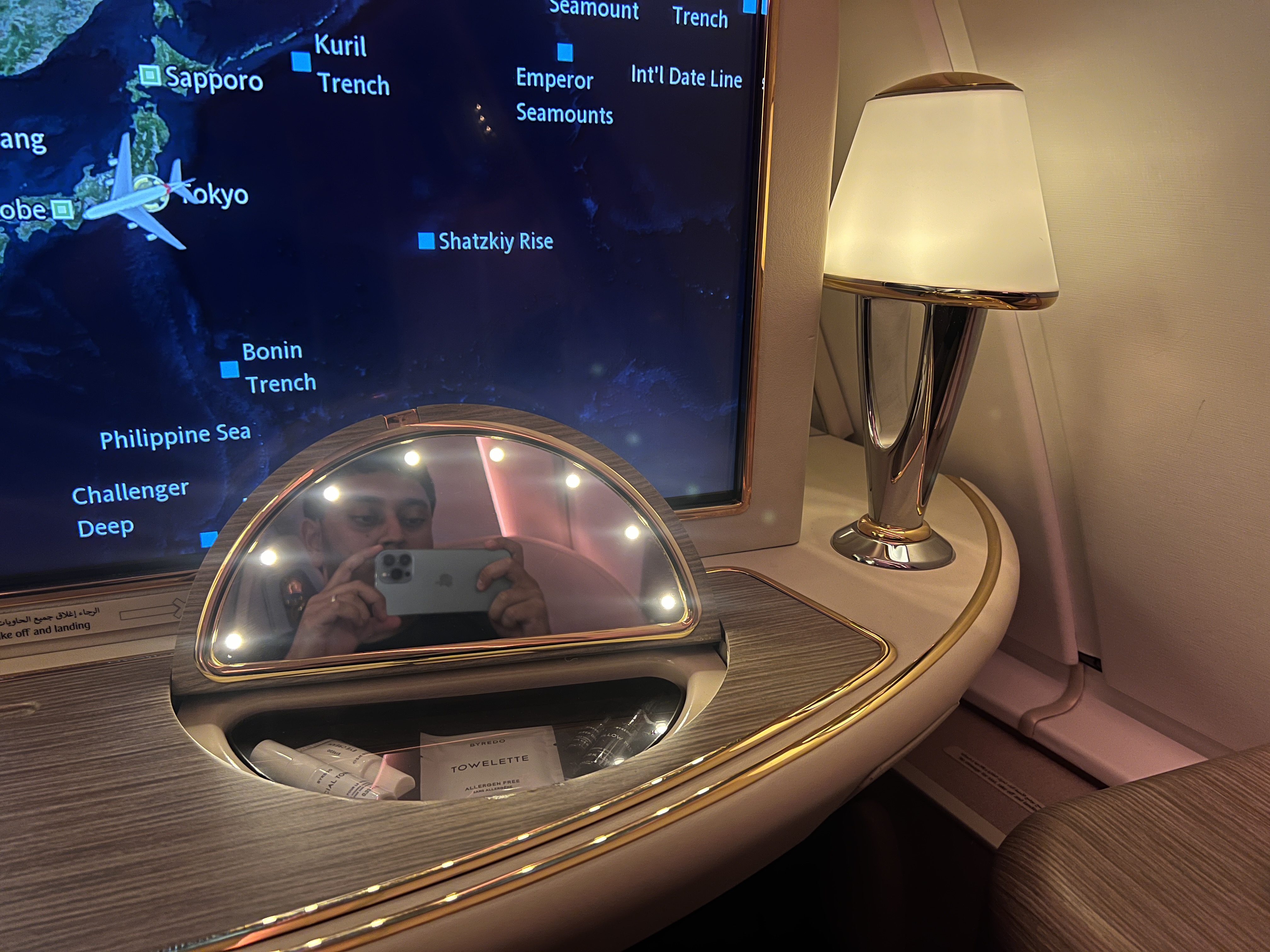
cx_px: 635
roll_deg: +2.0
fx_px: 954
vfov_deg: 53.1
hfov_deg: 67.3
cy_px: 476
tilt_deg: -10.9
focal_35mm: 26
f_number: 1.5
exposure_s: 1/40
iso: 500
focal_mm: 5.7
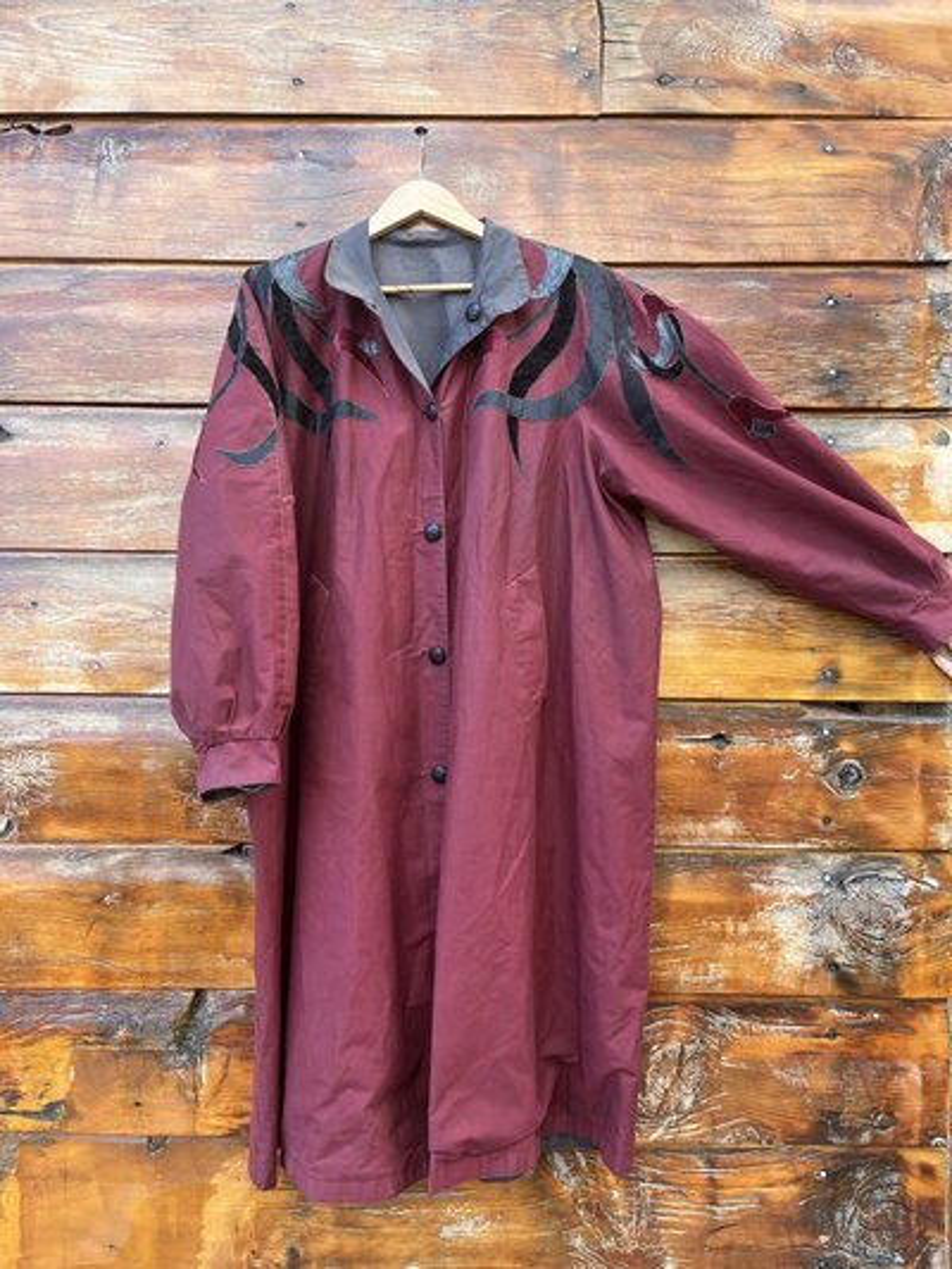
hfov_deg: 53.1
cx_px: 476
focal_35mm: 26
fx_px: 953
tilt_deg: +1.5
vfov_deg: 67.3
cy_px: 634
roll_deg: -0.3
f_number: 1.6
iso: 40
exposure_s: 1/250
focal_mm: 5.1
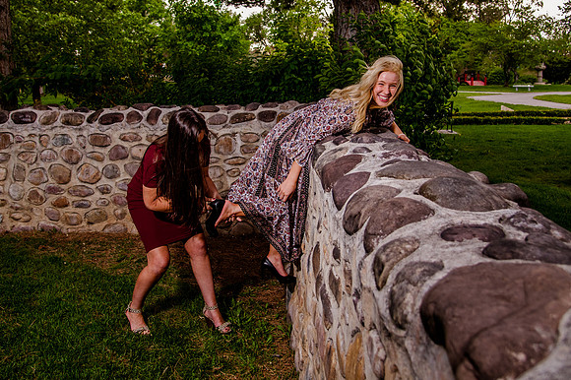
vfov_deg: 39.5
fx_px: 524
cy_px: 139
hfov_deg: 57.1
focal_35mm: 33
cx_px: 266
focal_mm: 24
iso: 1000
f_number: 4
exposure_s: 1/200
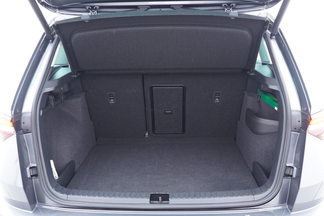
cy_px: 108
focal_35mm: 36
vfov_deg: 36.9
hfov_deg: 53.1
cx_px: 162
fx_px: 324
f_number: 2.8
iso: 800
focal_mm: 24
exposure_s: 1/40
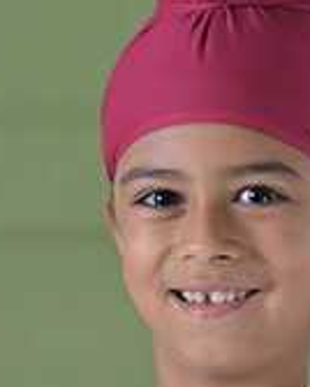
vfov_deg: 8.6
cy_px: 455
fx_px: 2530
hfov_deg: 7.0
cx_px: 224
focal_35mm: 221
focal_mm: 75
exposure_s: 1/160
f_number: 3.5
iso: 640
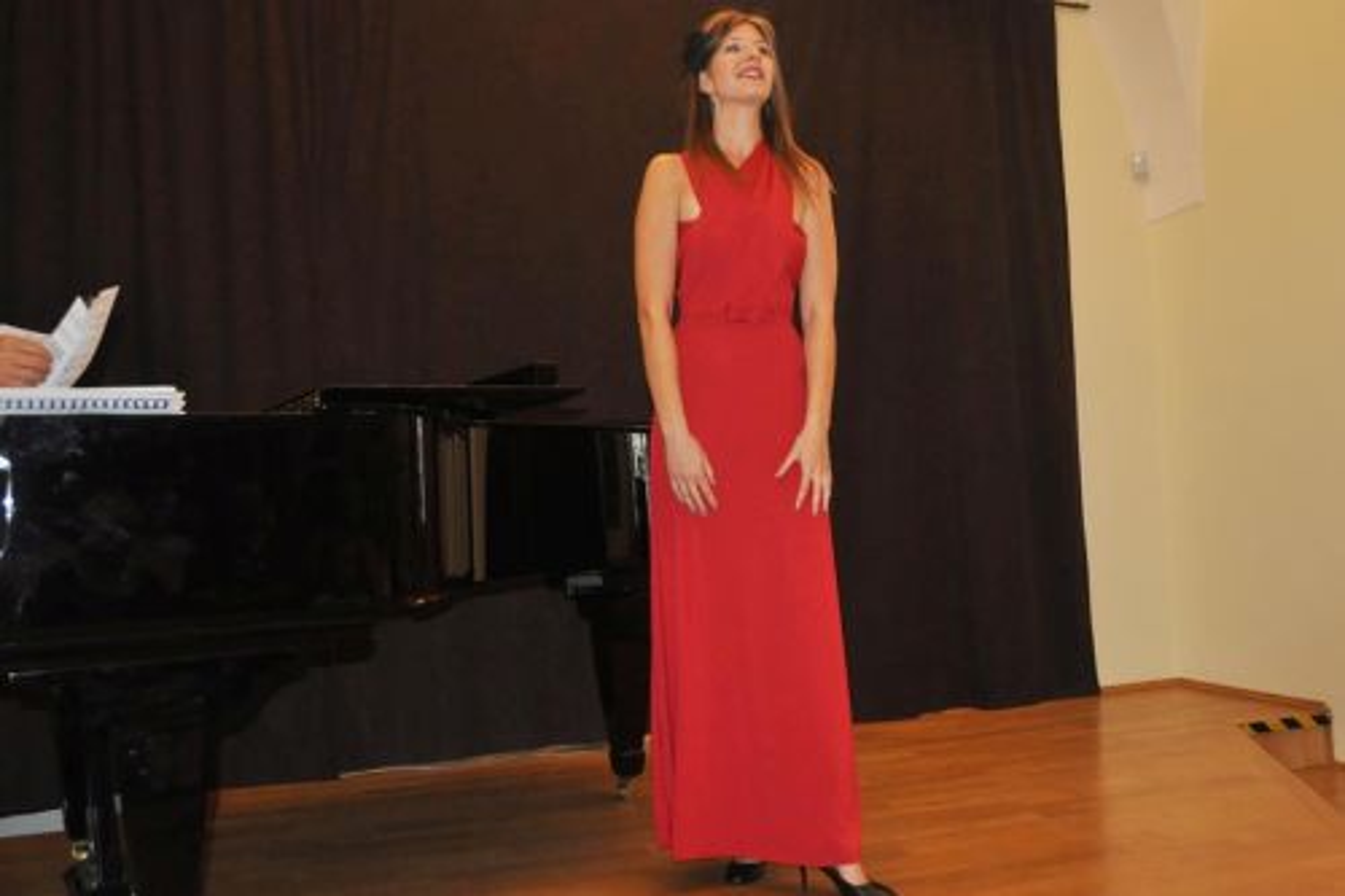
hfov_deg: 61.9
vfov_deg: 43.6
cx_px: 672
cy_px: 448
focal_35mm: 30
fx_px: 1120
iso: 800
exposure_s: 1/60
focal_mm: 20
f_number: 3.5
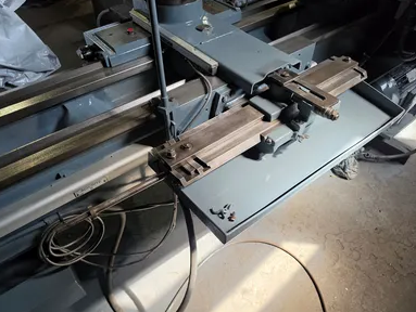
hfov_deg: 71.5
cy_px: 160
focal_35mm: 24
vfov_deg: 56.9
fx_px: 289
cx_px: 206
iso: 125
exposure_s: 1/180
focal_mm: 6.5
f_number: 1.4
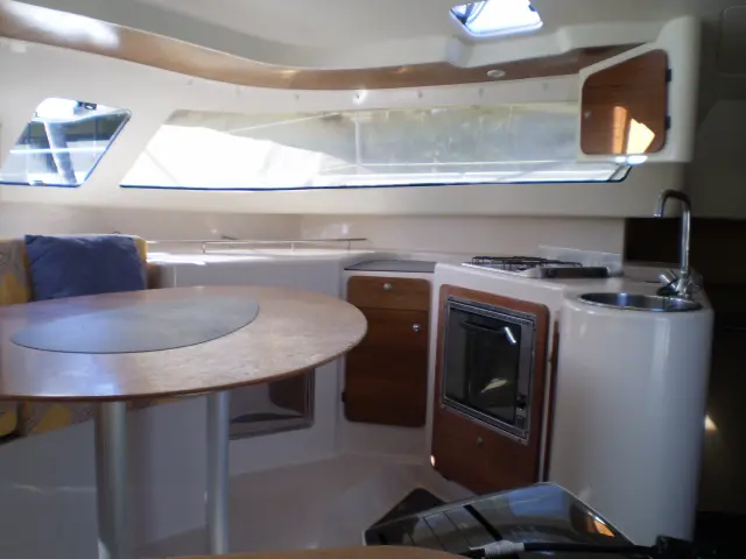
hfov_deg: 51.4
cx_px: 373
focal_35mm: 36
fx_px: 776
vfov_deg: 39.7
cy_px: 280
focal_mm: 6.3
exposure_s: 1/100
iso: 64
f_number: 3.1
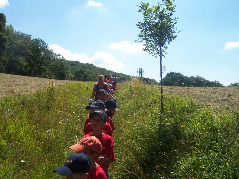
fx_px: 235
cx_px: 120
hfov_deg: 54.0
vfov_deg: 41.8
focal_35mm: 34
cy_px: 90
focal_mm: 5.6
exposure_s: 1/430
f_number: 5.1
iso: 80
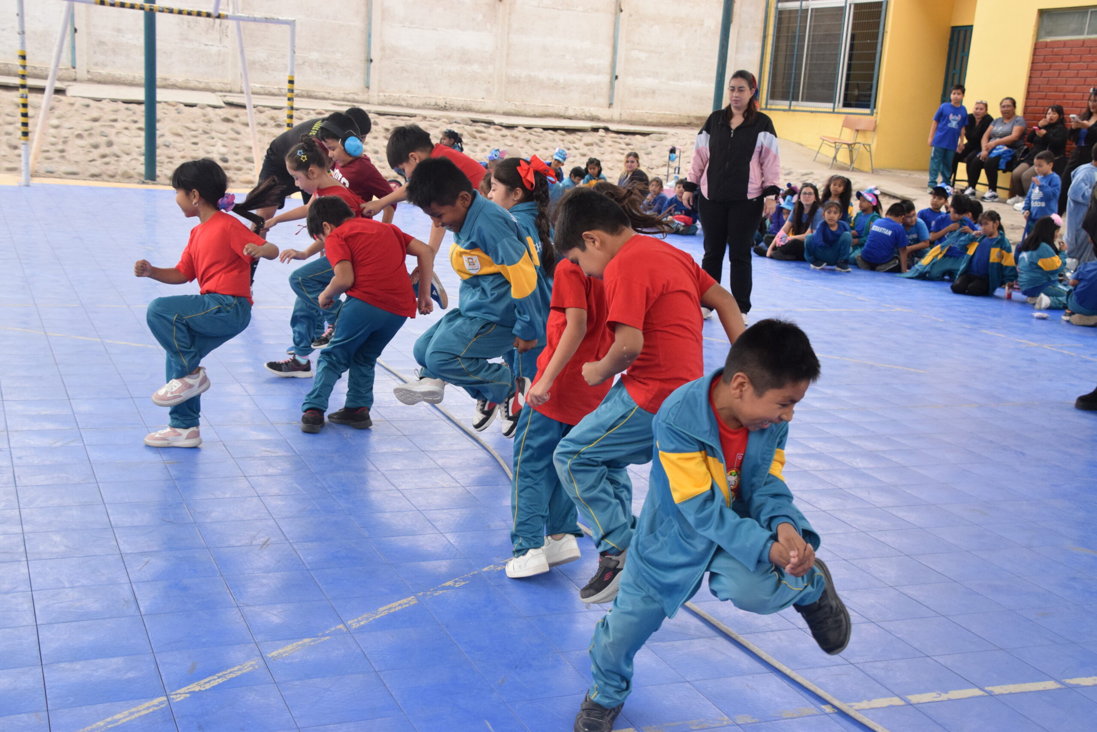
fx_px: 1371
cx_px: 548
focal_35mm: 45
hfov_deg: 43.6
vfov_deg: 29.9
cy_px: 366
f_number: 5.6
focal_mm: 30
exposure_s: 1/1600
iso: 1600
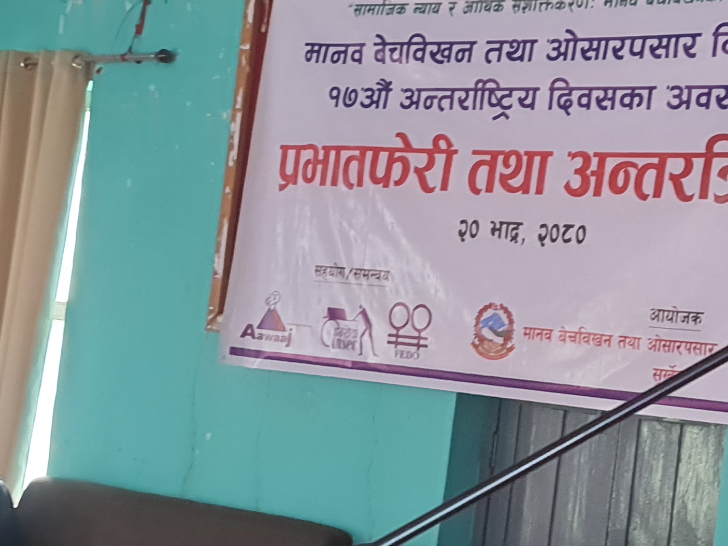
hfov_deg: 24.1
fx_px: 1662
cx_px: 632
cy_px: 355
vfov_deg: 18.6
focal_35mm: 79
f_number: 1.8
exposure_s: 1/40
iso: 500
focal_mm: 5.23
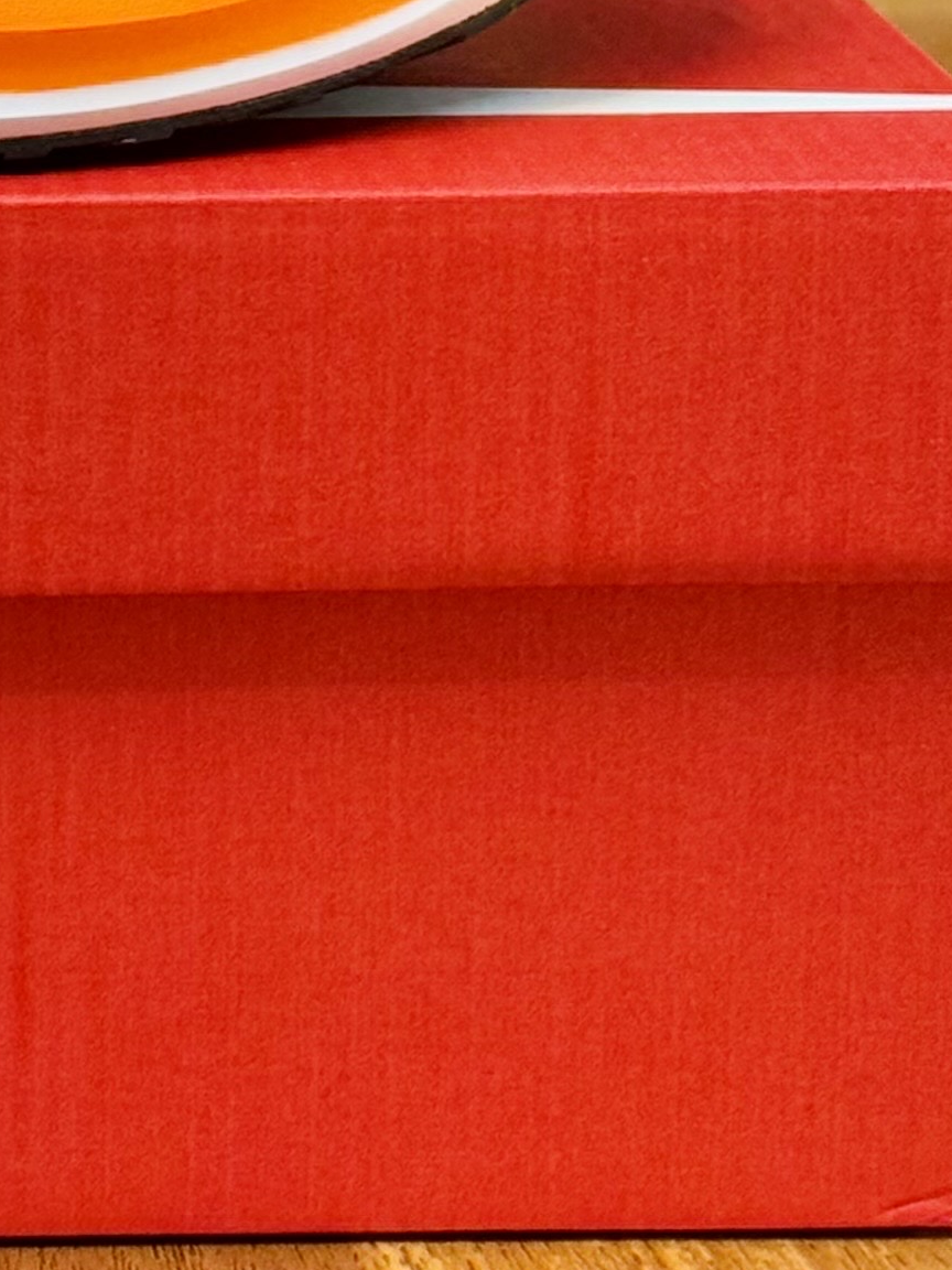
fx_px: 6160
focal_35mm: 168
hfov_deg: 8.6
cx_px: -638
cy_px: 86
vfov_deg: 11.7
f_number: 1.78
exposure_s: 1/50
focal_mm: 6.76
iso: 64
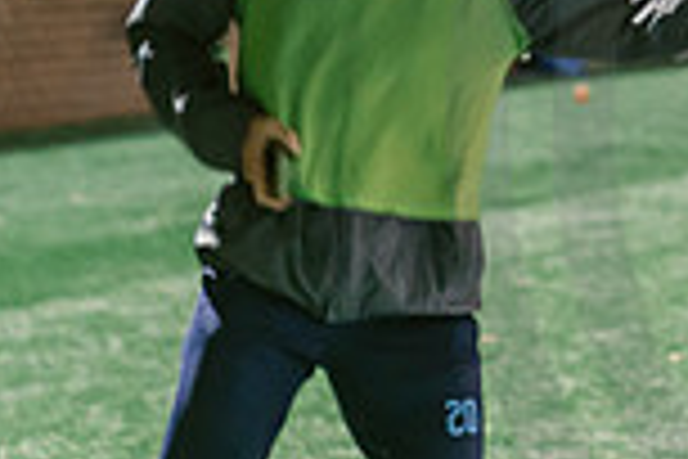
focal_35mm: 266
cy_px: 119
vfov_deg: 5.2
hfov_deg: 7.5
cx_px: 1246
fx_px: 5083
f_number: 3.2
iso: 2500
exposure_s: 1/100
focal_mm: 70
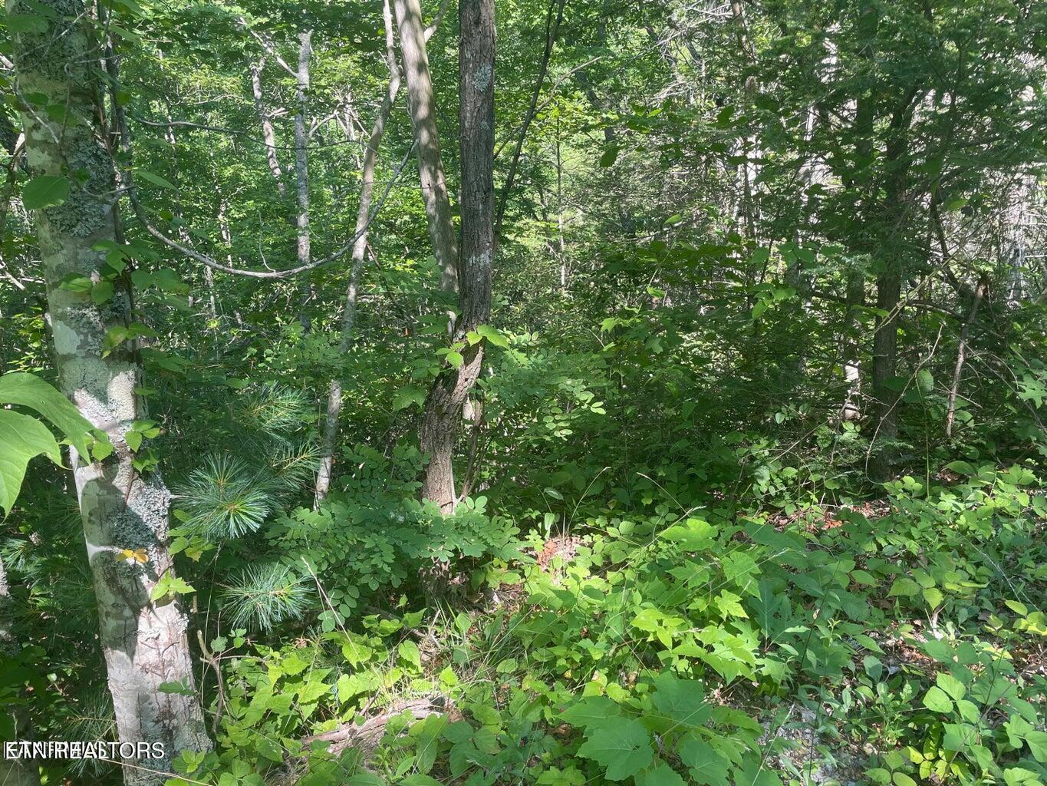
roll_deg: +2.5
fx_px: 786
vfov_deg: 53.1
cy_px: 393
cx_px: 524
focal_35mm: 26
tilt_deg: -12.9
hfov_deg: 67.3
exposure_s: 1/188
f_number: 1.6
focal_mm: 4.2
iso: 32
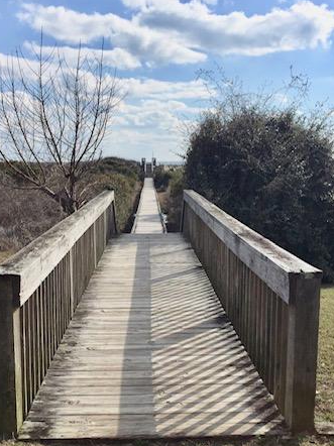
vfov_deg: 44.8
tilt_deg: -7.8
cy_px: 246
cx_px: 152
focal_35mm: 42
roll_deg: -0.1
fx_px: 541
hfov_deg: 34.3
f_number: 2.2
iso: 32
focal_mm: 4.15
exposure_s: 1/4405
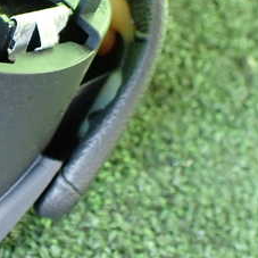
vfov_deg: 24.6
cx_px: -7
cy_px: 95
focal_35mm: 70
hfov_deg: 23.5
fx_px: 590
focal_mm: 5.4
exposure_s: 1/125
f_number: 2.3
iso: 800
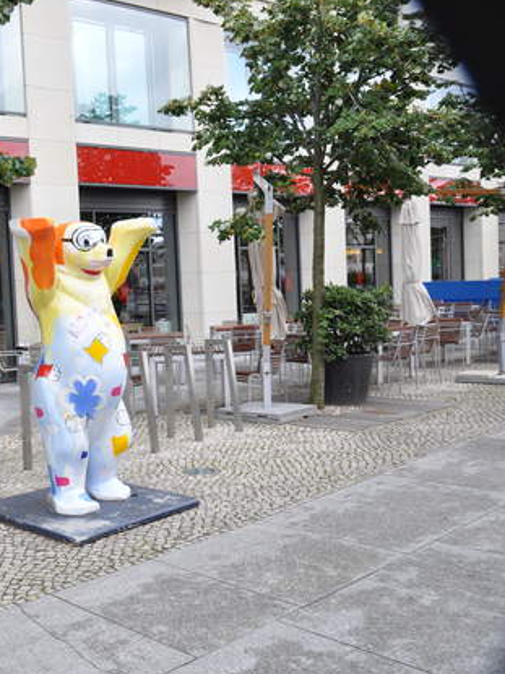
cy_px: 339
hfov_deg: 32.7
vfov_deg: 46.8
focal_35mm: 40
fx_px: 778
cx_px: -13
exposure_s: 1/160
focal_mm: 18
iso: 640
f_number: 6.3
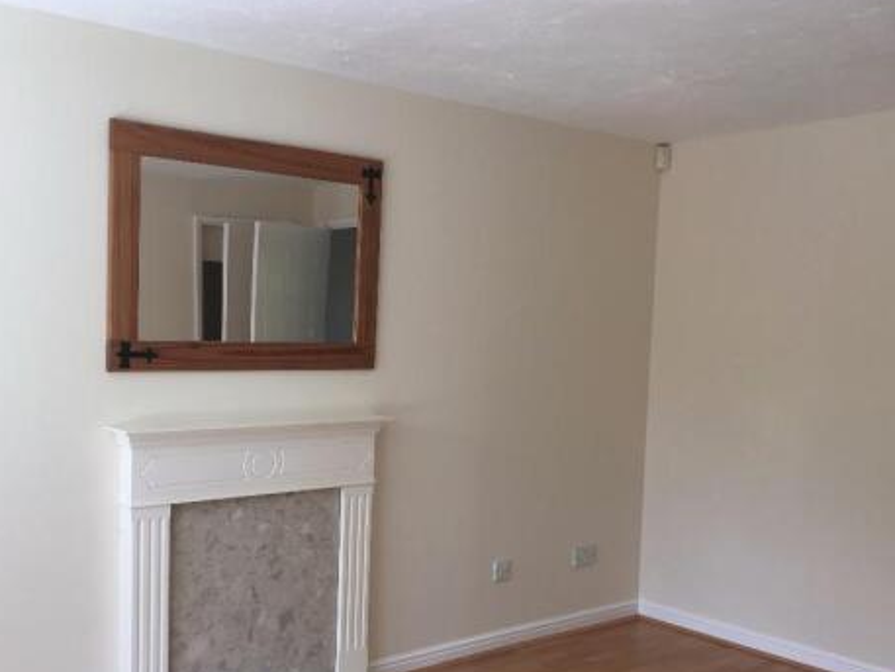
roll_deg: -0.8
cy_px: 405
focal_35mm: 37
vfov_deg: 38.5
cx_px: 340
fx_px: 957
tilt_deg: -5.9
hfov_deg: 49.7
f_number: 2.2
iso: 32
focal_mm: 4.15
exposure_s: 1/100
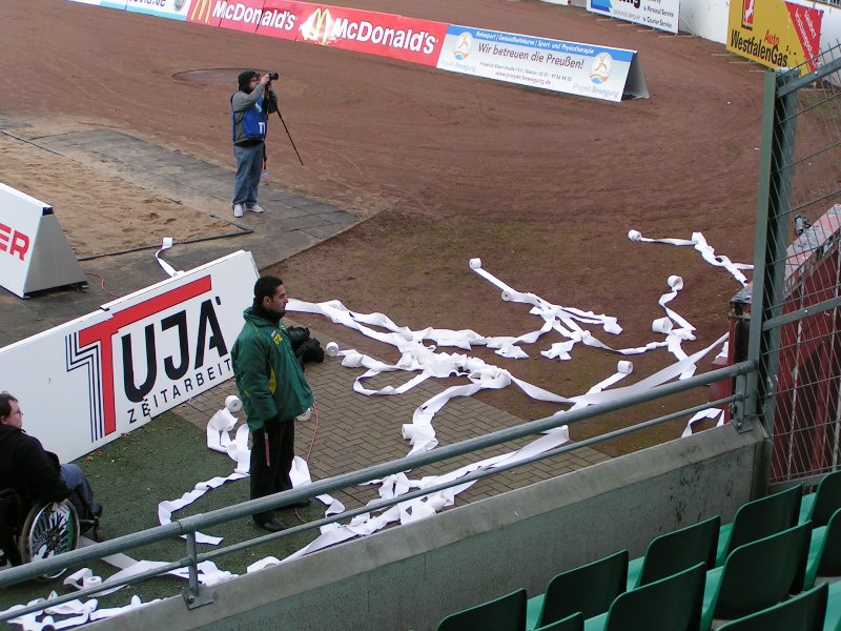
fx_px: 1458
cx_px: 420
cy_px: 316
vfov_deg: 24.4
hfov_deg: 32.2
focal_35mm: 60
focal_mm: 9.2
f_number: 4.5
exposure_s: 1/100
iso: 50
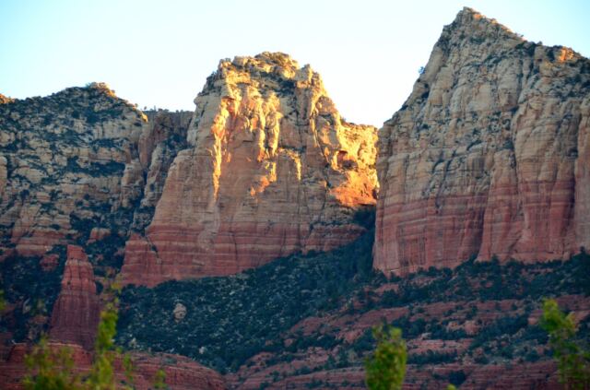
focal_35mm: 158
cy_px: 195
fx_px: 2574
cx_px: 295
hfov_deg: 13.1
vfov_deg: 8.7
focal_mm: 105
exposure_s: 1/200
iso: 800
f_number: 5.3
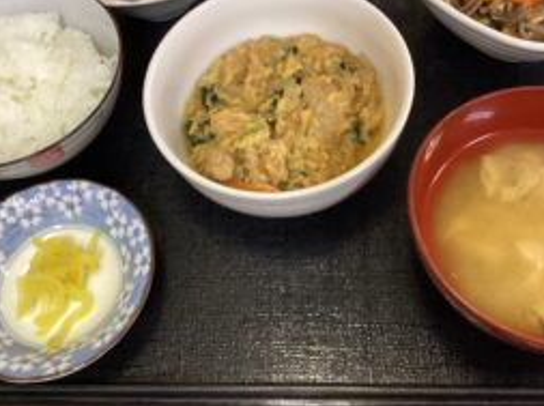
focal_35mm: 46
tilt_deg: -59.0
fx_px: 722
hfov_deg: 41.3
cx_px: 296
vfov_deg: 31.1
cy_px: 128
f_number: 2.4
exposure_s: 1/60
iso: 250
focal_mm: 3.3
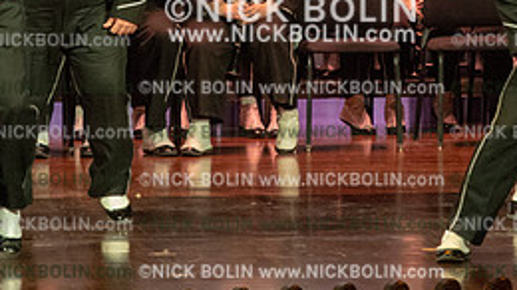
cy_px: -52
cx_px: 290
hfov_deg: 3.9
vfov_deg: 2.2
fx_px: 7674
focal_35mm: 560
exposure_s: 1/200
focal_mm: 240
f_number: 5.6
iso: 8000
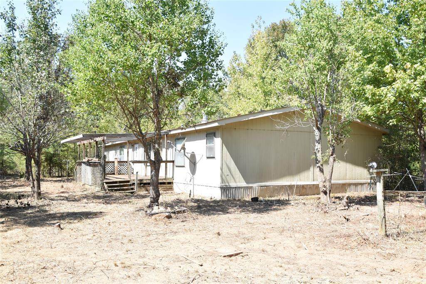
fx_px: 390
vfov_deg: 39.9
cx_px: 213
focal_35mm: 33
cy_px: 142
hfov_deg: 57.2
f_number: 7.1
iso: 160
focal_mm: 22
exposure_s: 1/160
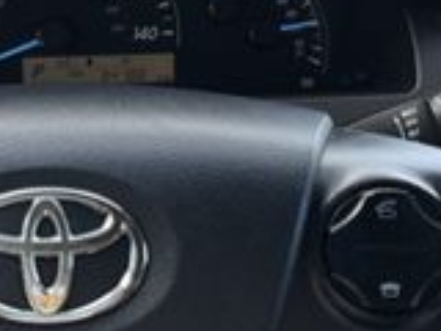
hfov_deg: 20.0
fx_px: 1223
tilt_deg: -25.8
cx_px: 44
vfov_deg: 15.4
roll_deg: +3.0
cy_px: 207
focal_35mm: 96
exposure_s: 1/169
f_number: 1.78
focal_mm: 6.76
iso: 125
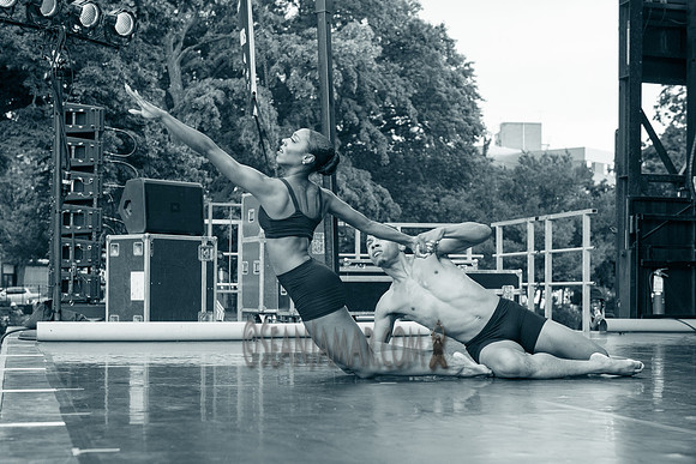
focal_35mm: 62
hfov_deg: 32.6
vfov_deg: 22.1
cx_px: 345
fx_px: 1189
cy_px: 284
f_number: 4
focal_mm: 48
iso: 2000
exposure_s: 1/500
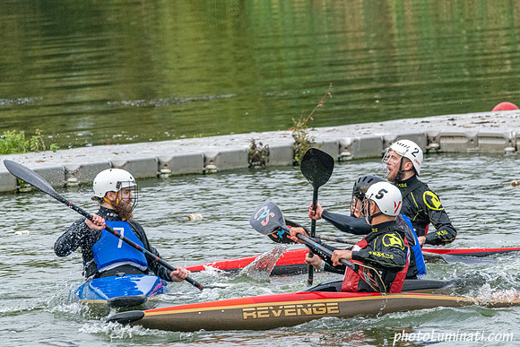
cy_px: 212
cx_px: 289
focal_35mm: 489
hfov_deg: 4.2
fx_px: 7067
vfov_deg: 2.8
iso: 3200
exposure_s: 1/2000
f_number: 9
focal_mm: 400
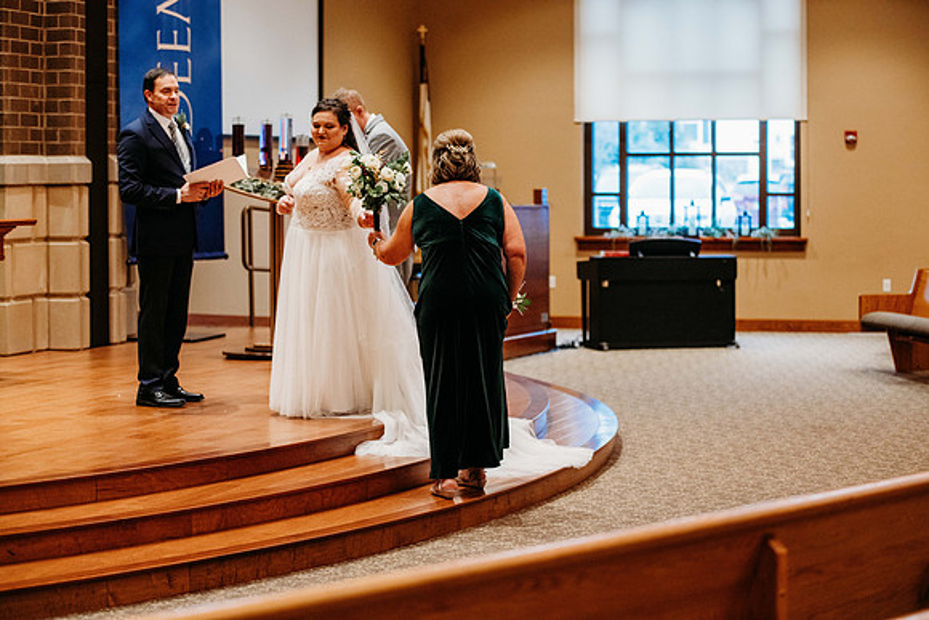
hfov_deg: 24.8
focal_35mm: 82
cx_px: 464
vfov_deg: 16.7
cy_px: 310
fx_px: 2116
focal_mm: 82
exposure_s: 1/250
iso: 2000
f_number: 2.8
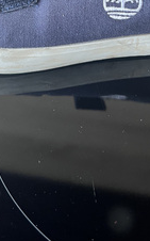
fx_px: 399
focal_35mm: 61
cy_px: 1
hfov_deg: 21.3
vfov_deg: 31.1
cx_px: 65
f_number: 1.5
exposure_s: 1/60
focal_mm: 5.7
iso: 160
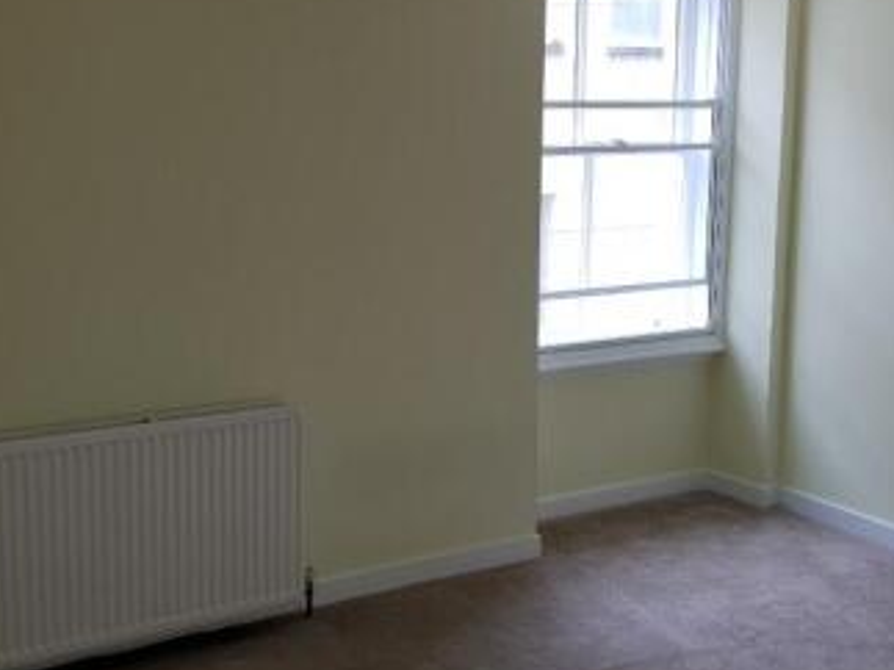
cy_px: 342
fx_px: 1213
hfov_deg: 40.4
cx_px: 389
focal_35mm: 47
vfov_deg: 30.9
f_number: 2.4
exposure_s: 1/100
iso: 64
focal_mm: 4.3
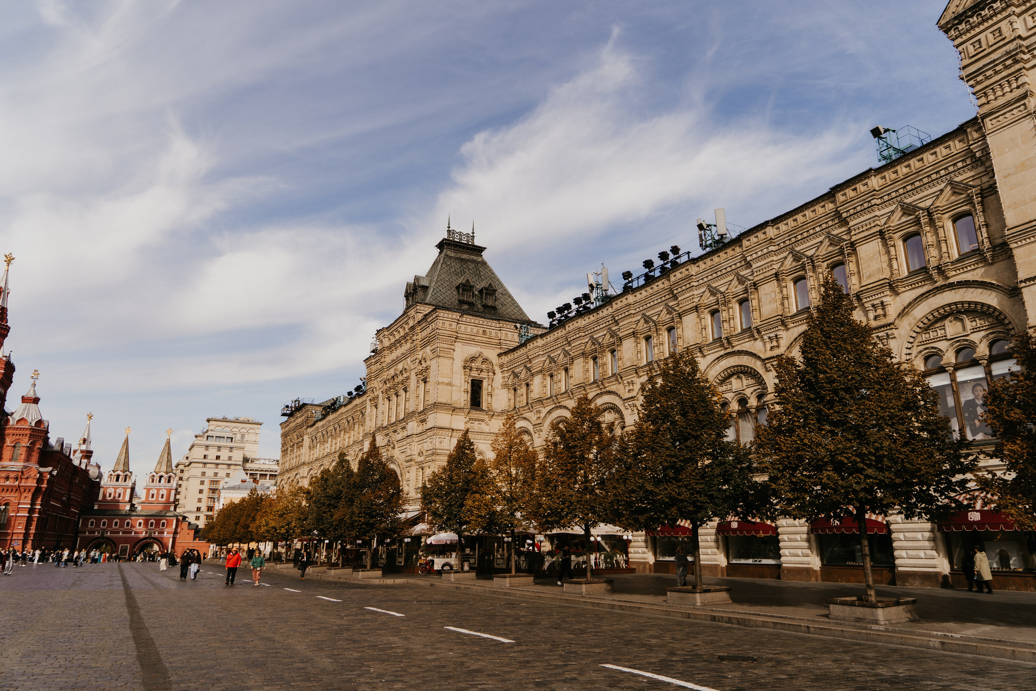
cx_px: 518
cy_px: 346
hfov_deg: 73.7
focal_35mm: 24
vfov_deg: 53.1
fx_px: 691
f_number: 4
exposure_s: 1/500
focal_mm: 24
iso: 100
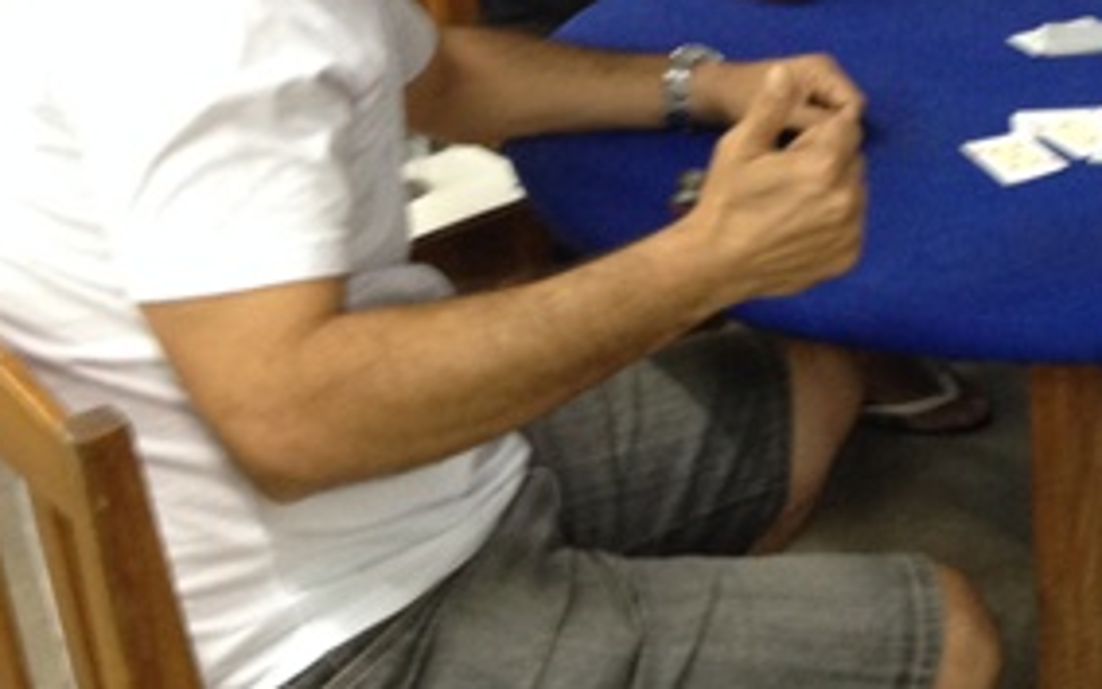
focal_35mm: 84
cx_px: 1157
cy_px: 8
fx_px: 2523
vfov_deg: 15.3
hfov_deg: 23.4
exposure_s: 1/20
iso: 160
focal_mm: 4.28
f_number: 2.4
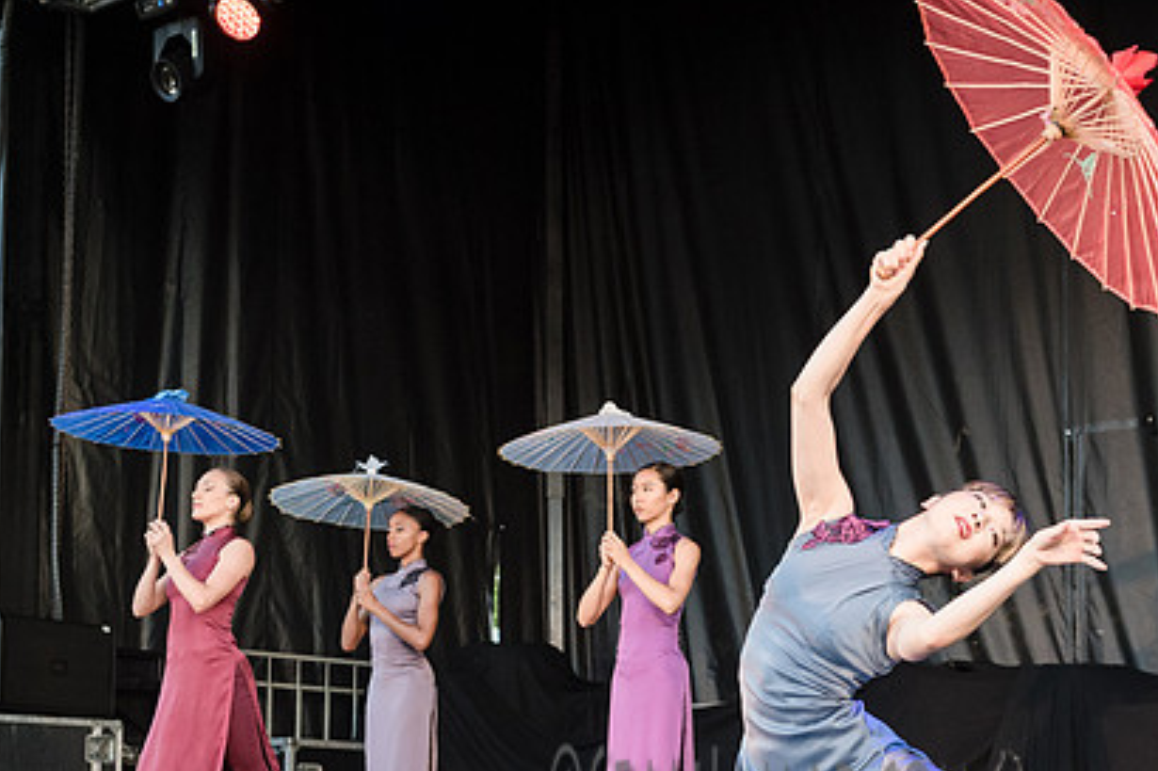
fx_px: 2218
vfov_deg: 19.4
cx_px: 567
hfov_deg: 29.3
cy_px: 688
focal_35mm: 69
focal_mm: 38
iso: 1600
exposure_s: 1/500
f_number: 4.5
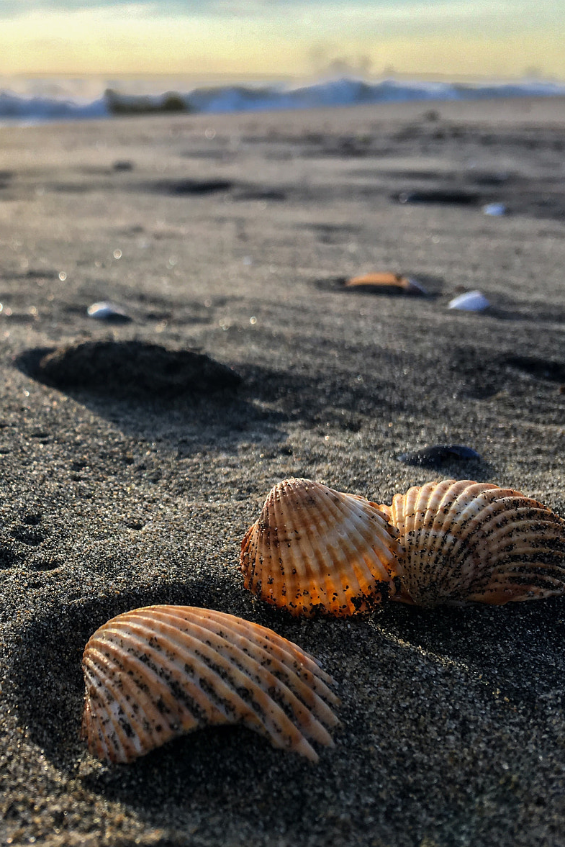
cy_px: 423
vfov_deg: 47.4
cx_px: 65
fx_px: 965
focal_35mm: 41
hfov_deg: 31.2
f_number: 2.2
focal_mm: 4.15
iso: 25
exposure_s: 1/444
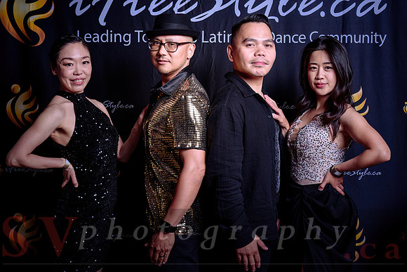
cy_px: 136
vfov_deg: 26.0
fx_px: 588
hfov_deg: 38.2
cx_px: 218
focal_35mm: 52
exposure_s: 1/160
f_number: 4.5
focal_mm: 48
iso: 125
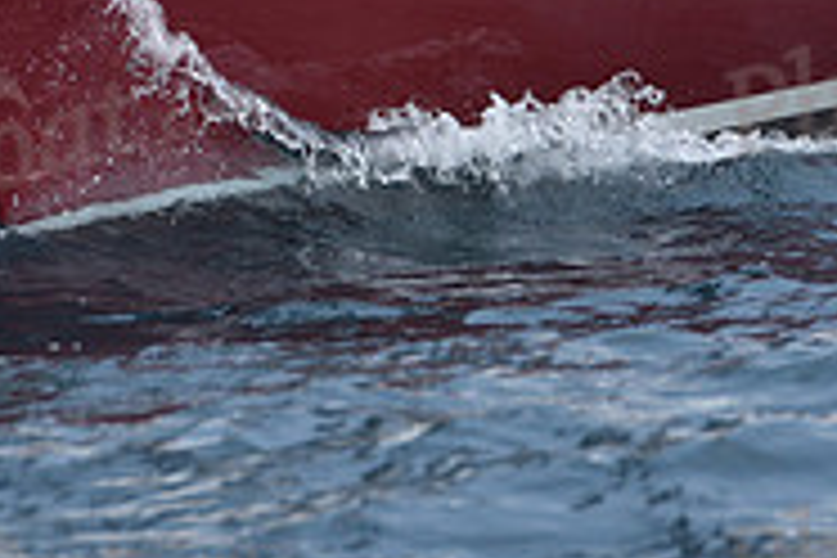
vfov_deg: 2.2
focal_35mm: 624
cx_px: 495
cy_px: -128
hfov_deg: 3.3
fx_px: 14507
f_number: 4.5
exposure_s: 1/640
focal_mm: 200
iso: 400
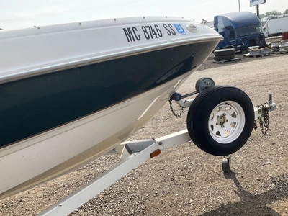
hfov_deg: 61.7
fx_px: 241
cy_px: 108
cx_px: 144
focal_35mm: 29
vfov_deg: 48.2
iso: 25
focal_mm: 3
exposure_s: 1/1250
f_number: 1.8
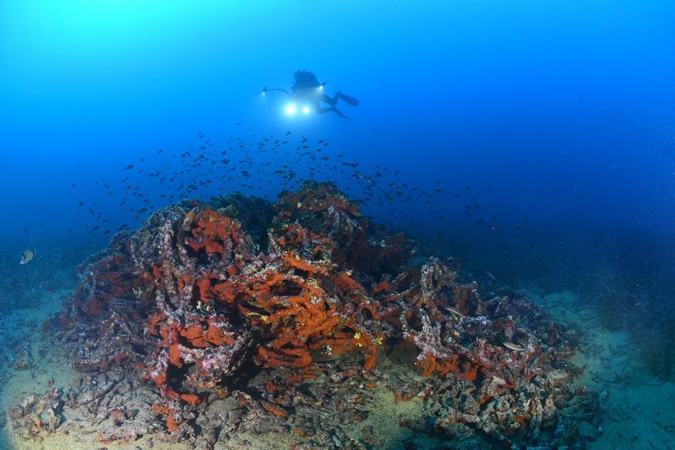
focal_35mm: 16
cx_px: 338
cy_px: 225
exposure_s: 1/50
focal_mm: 16
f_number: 13
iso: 1600
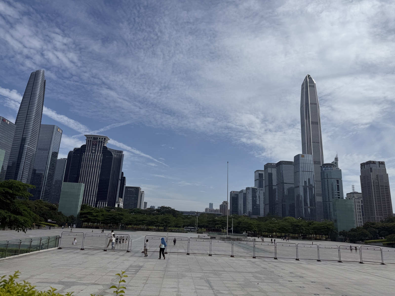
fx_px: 274
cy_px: 148
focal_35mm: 24
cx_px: 198
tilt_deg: +15.6
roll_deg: -3.1
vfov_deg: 56.8
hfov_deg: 71.6
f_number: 1.78
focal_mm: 6.76
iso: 80
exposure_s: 1/10309
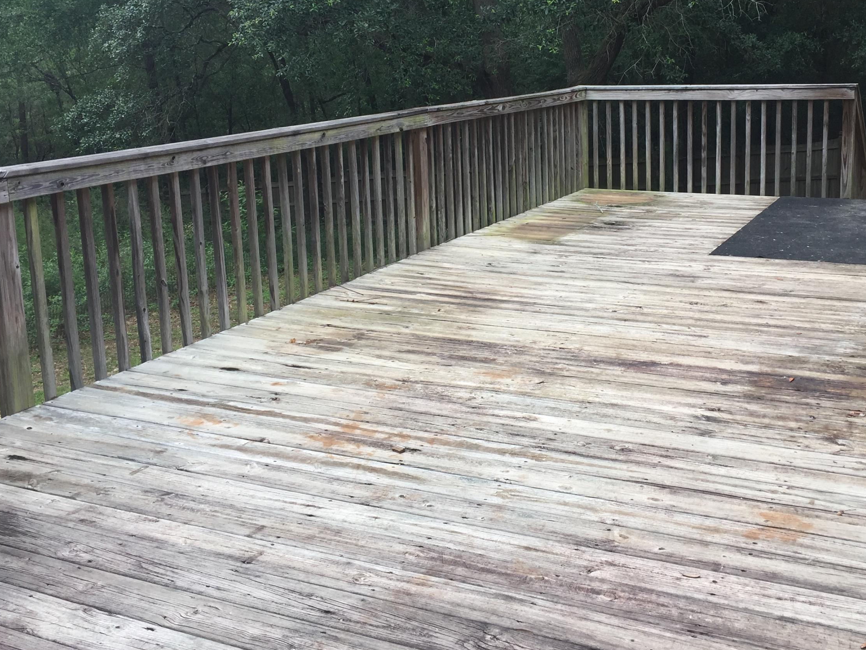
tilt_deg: -10.4
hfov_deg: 47.5
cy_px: 227
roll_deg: +0.3
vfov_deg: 36.5
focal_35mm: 39
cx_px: 527
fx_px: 976
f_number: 2.2
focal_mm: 4.15
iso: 32
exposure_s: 1/444
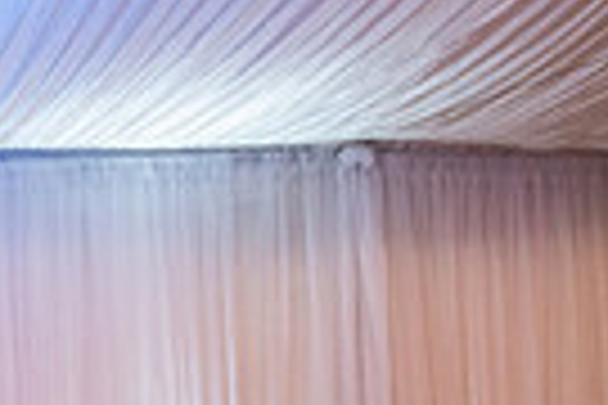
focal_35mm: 114
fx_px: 1925
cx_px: -671
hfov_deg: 14.4
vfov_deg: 11.8
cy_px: 483
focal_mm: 24
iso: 1000
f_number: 3.2
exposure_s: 1/125
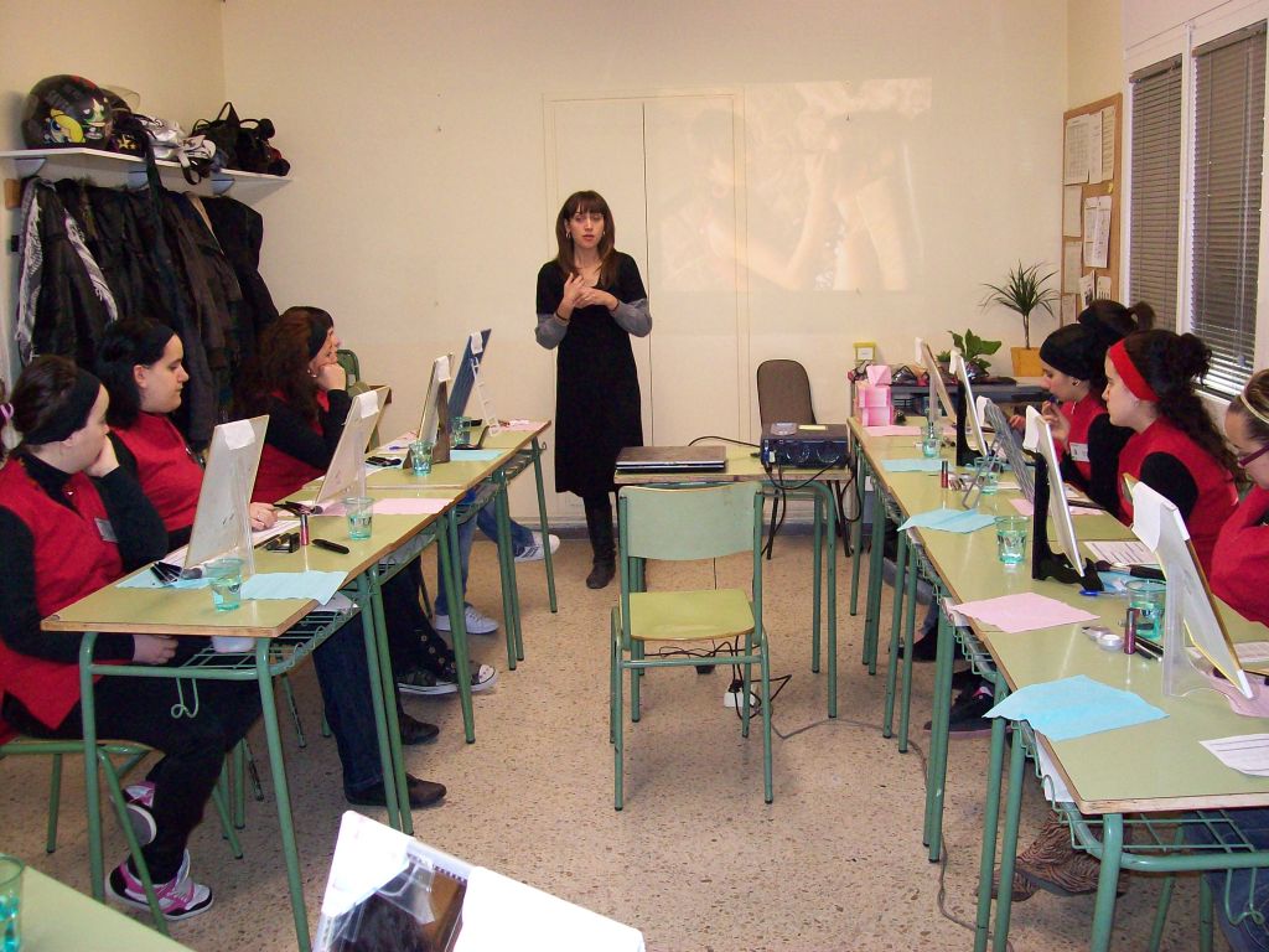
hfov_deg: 51.4
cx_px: 634
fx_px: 1320
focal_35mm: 36
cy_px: 476
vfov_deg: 39.7
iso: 200
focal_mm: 6
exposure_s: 1/64
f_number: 2.7
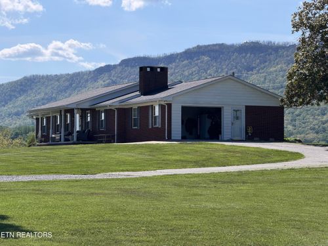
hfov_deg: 19.6
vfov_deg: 14.8
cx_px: 164
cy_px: 123
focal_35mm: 100
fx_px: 948
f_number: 2.8
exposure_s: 1/679
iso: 20
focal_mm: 16.89
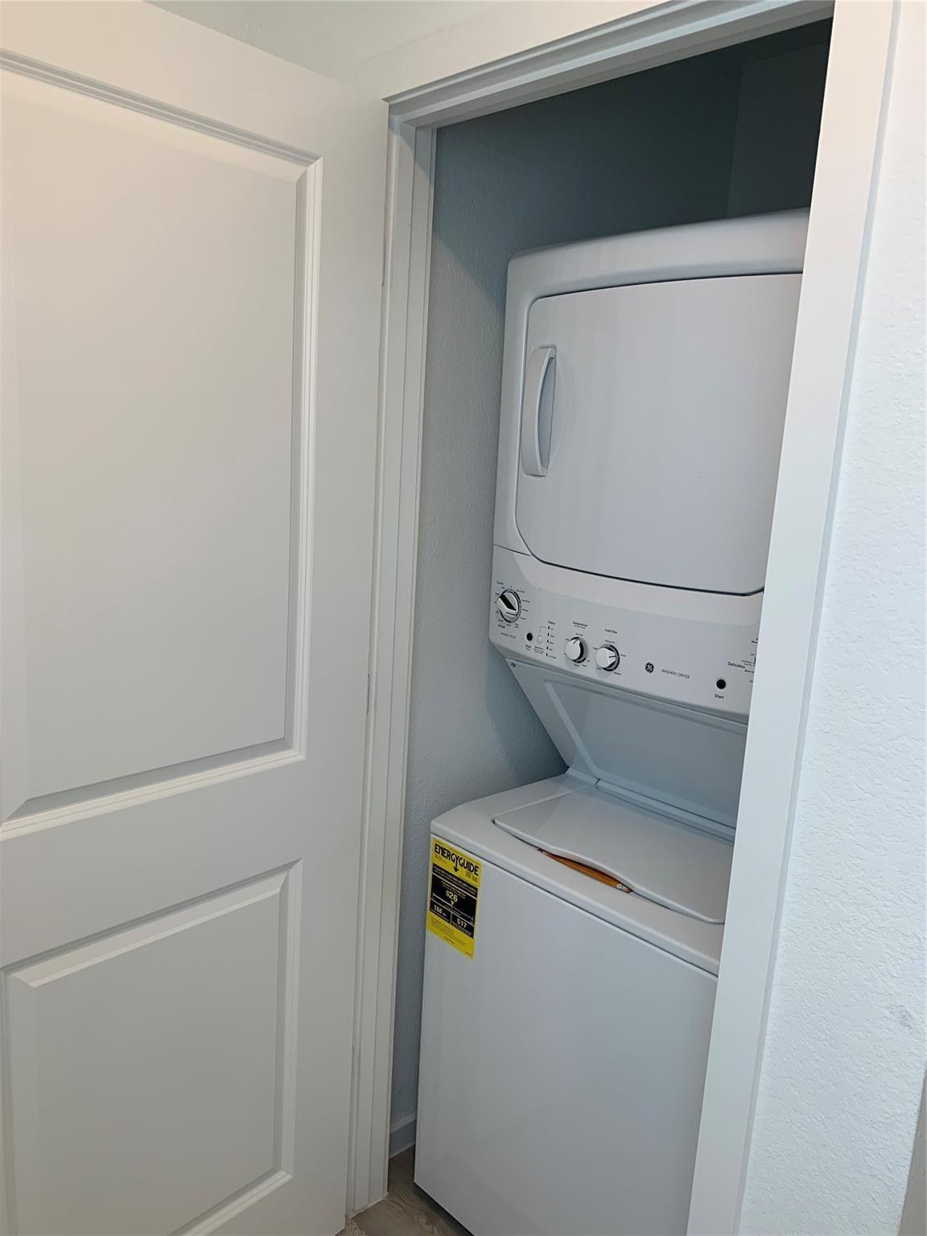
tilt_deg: -10.2
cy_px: 618
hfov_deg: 53.1
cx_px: 464
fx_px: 928
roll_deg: -3.2
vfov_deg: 67.3
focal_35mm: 26
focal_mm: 4.25
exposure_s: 1/120
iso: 50
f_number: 1.8
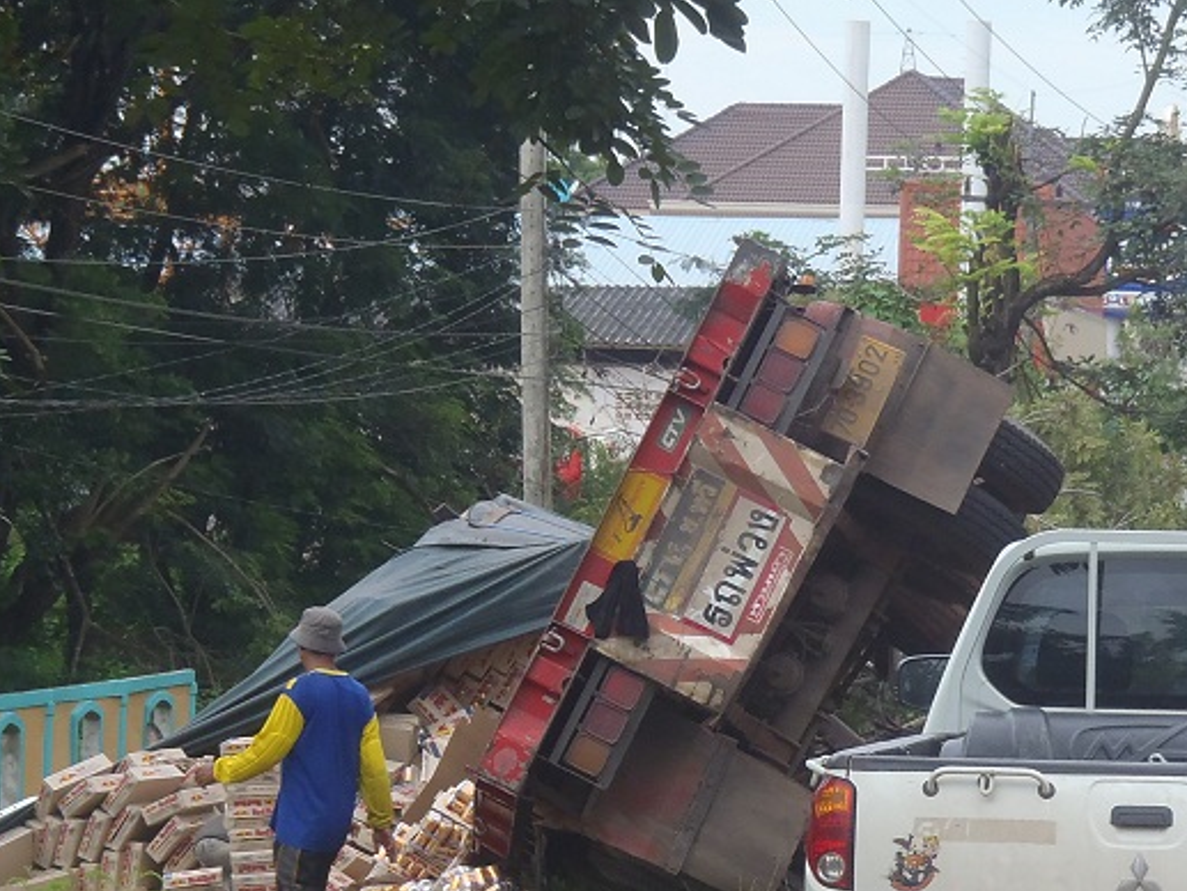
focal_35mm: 174
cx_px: 976
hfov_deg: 11.3
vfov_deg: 8.5
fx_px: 5968
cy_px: 742
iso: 100
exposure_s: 1/160
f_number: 4.6
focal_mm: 16.1
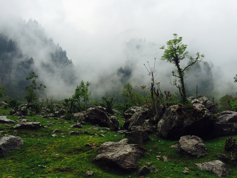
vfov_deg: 48.2
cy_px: 89
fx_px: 199
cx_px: 118
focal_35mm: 29
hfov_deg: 61.7
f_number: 2.2
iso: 32
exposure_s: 1/595
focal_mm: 4.15
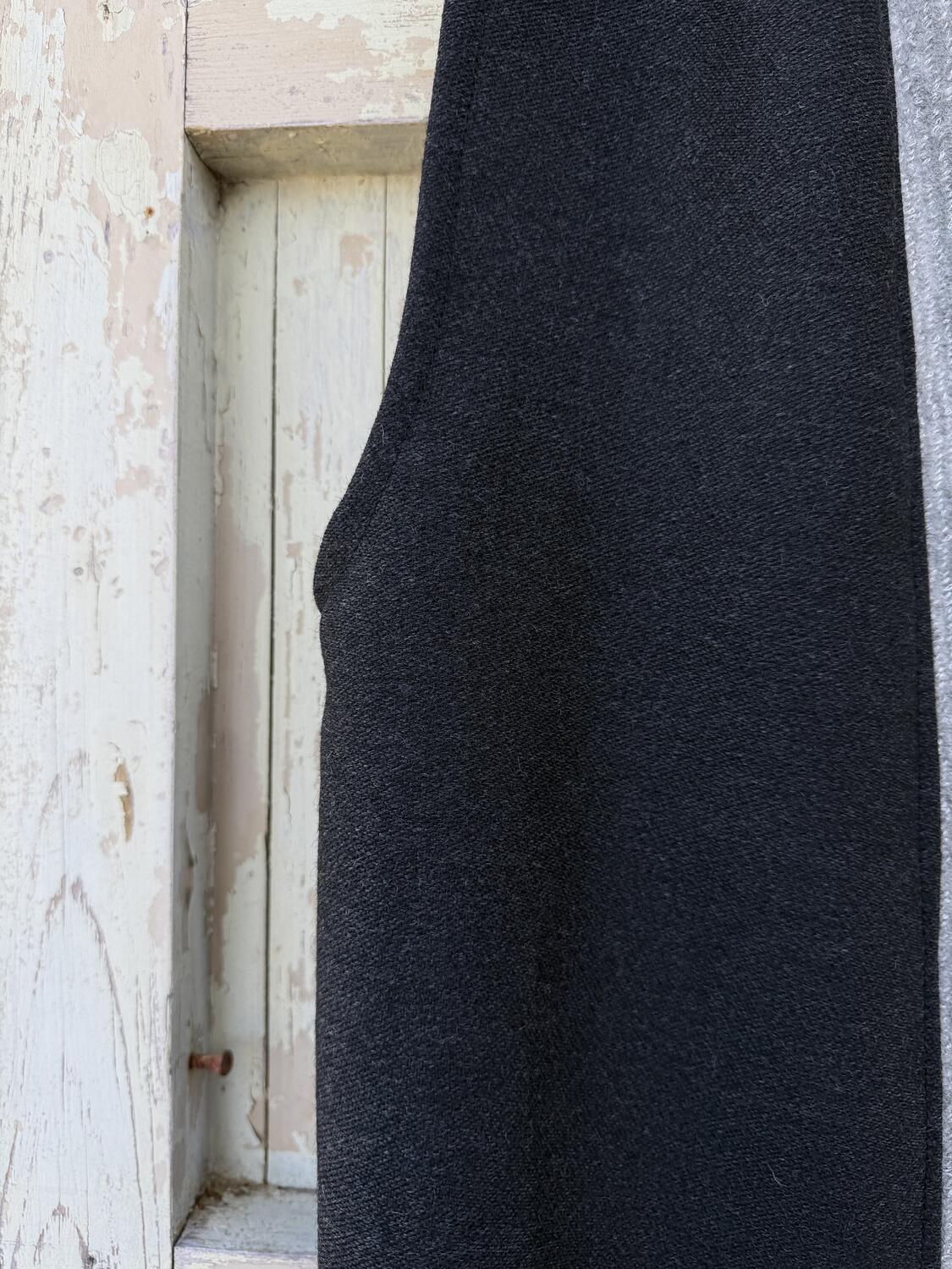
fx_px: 880
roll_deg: +0.0
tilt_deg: -7.8
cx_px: 476
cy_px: 634
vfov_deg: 71.6
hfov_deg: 56.8
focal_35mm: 24
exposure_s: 1/627
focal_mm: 6.76
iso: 80
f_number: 1.78
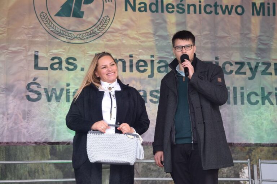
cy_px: 92
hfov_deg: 27.0
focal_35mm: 75
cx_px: 138
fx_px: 577
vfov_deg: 18.2
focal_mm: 50
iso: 400
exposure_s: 1/125
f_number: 5.6
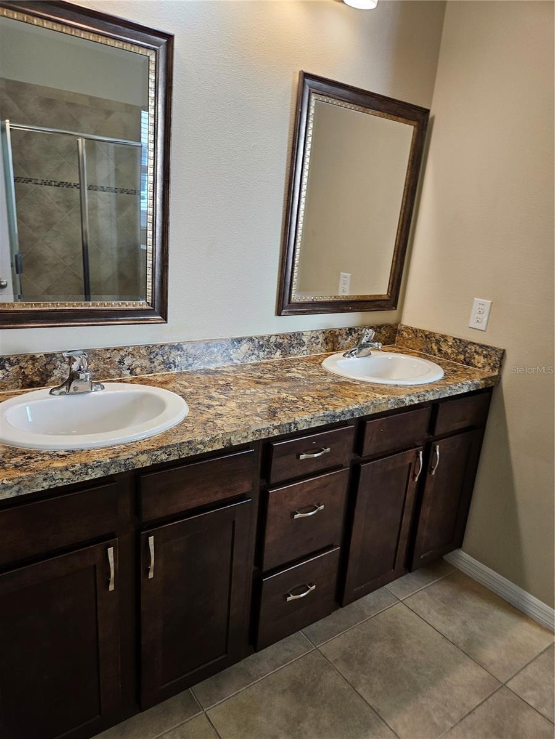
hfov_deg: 58.9
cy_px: 370
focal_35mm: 23
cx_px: 278
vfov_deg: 73.9
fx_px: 492
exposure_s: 1/120
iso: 125
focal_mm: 5.4
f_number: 1.8
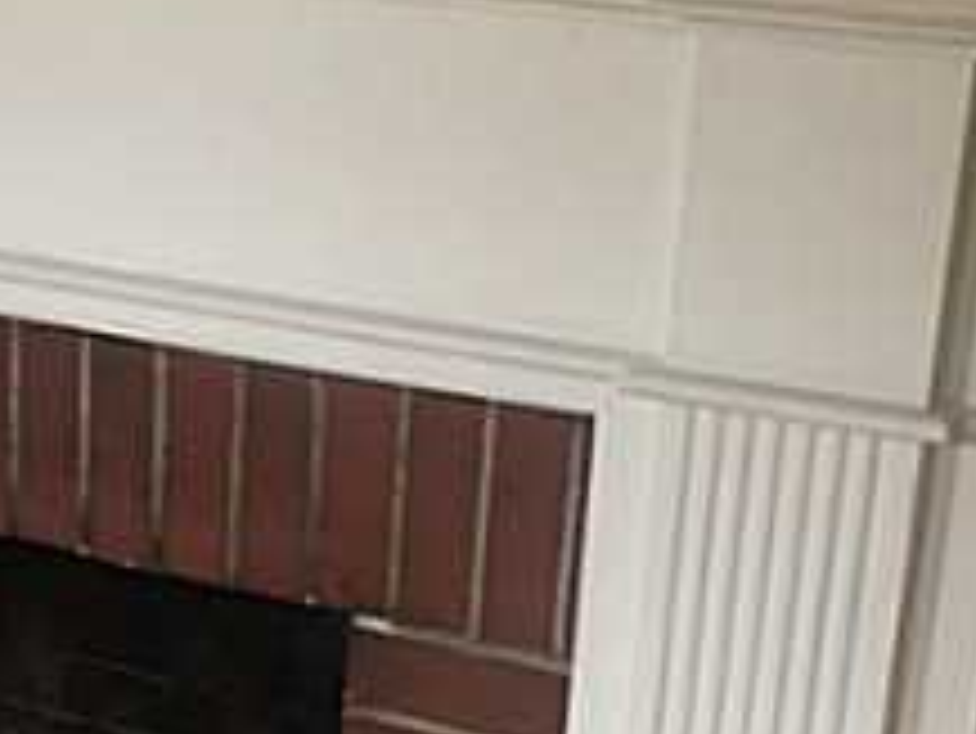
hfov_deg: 17.7
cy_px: 802
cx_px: -90
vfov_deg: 13.6
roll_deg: -1.0
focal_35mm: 107
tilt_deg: -22.3
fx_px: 3019
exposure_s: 1/30
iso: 32
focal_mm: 4.15
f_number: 2.2
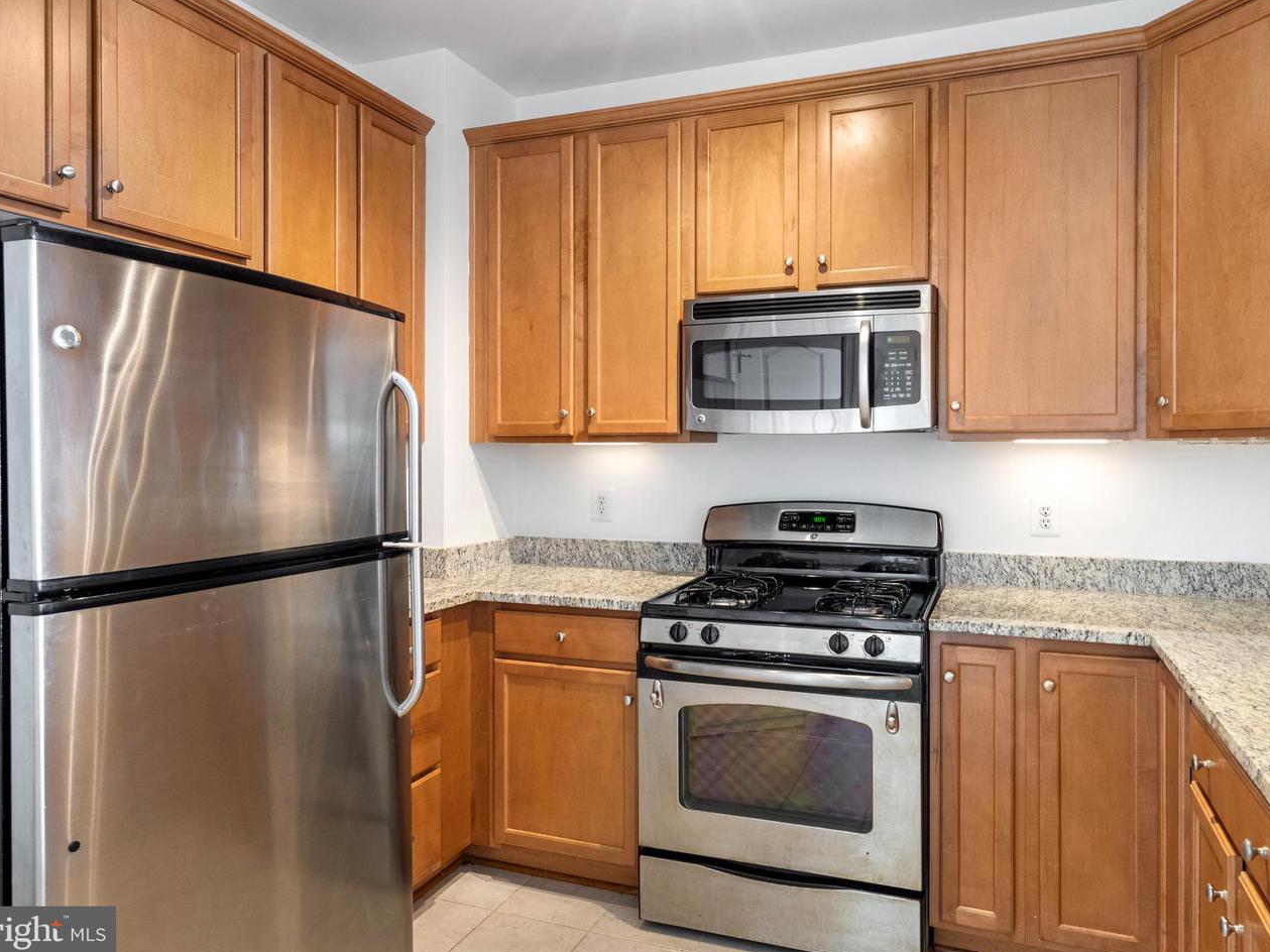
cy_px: 474
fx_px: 807
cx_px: 685
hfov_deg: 76.3
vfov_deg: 61.1
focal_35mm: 22
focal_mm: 20
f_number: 8
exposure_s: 1/2.5
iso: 1250
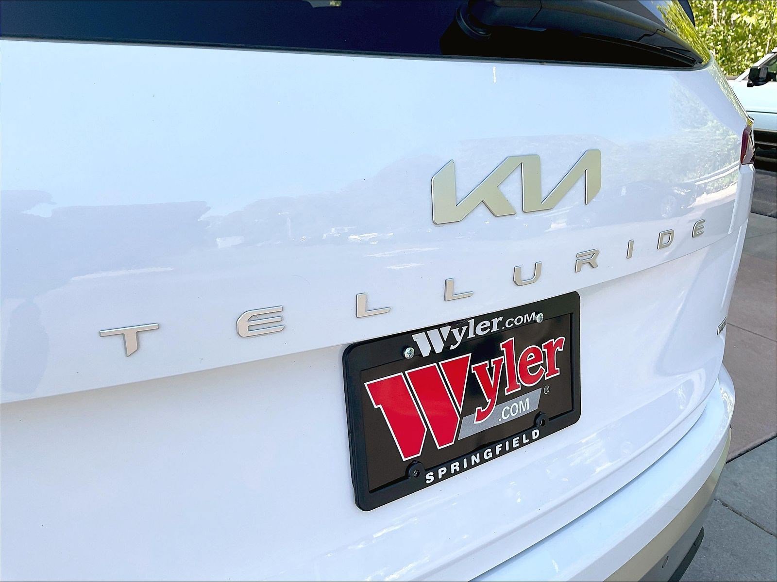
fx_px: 651
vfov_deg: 48.2
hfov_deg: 61.7
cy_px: 291
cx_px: 388
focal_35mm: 29
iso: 16
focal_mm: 3
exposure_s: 1/749
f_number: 1.8
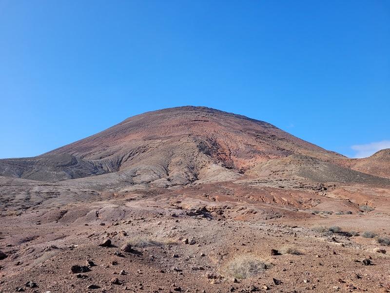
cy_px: 146
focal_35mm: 26
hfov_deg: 67.3
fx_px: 293
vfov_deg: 53.1
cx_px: 195
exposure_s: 1/1863
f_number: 1.8
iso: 40
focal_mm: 5.4
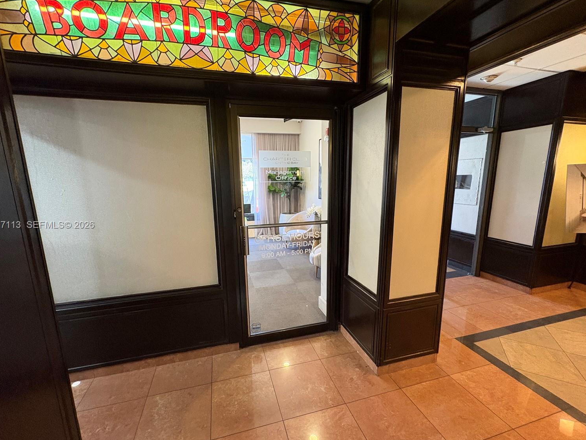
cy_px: 226
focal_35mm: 15
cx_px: 286
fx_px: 254
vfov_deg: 81.7
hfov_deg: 98.1
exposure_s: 1/60
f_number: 2.2
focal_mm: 2.22
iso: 500
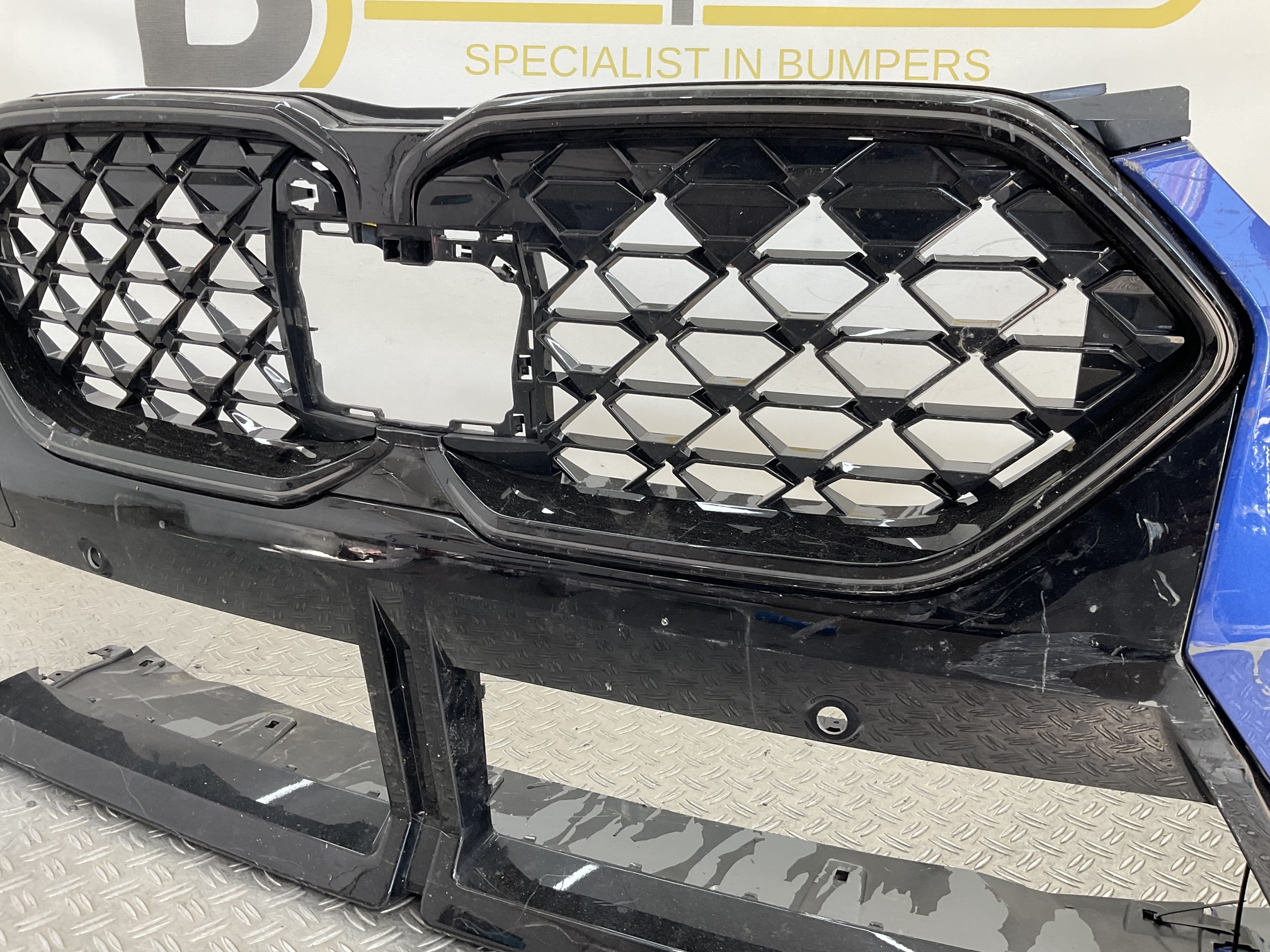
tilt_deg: -16.7
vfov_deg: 48.2
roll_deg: -3.3
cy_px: 476
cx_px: 635
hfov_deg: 61.7
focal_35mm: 29
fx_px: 1064
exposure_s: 1/100
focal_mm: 3
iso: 25
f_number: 1.8
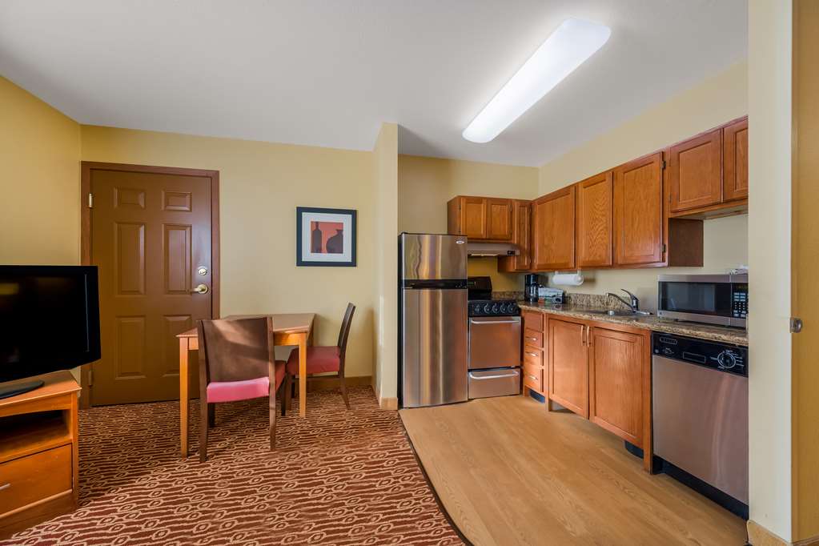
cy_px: 273
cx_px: 410
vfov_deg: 81.2
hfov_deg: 104.3
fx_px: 318
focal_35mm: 14
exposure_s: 1/6
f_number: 8
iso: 400
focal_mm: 14
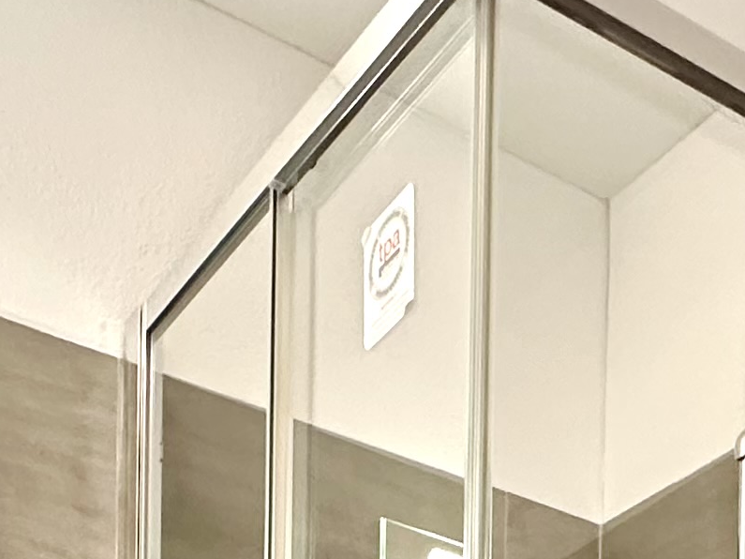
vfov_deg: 14.8
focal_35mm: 71
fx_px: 1528
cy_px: 1271
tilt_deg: -1.5
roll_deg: -0.8
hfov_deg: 27.3
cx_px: 447
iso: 200
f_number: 2.2
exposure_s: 1/50
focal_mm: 2.22
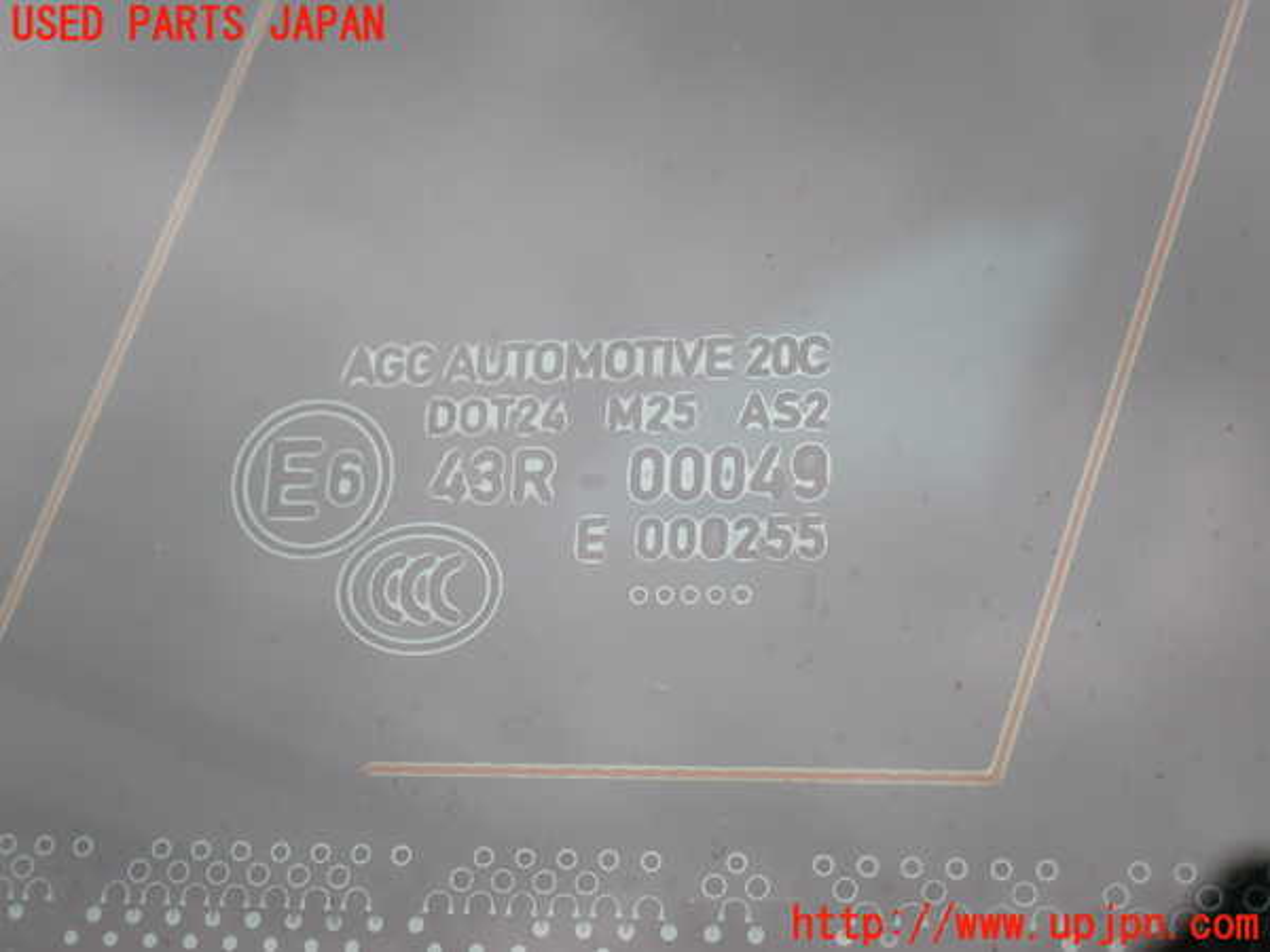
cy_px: 476
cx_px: 635
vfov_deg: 21.9
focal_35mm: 67
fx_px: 2458
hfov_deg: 29.0
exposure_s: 1/125
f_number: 3.8
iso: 100
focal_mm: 11.88
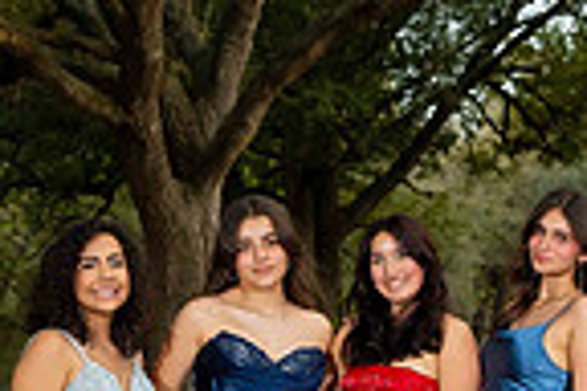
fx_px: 2299
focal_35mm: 141
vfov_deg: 9.6
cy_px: 495
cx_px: 587
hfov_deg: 14.3
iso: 250
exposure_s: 1/200
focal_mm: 35
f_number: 3.2
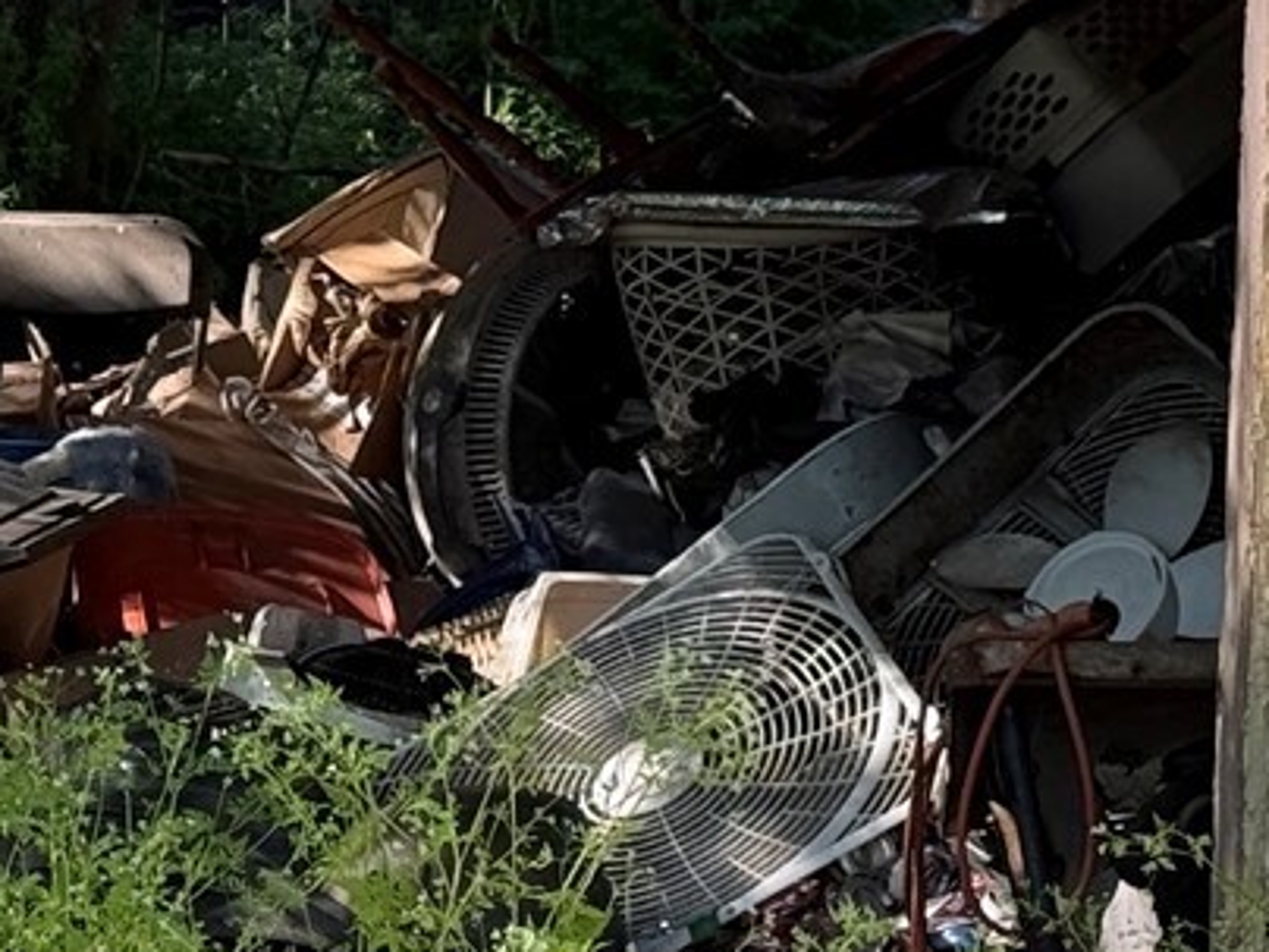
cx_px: -214
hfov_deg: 10.3
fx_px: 6965
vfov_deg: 7.8
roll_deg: -1.3
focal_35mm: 190
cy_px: 320
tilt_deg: -4.8
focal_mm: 6.76
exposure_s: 1/675
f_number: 1.78
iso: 100
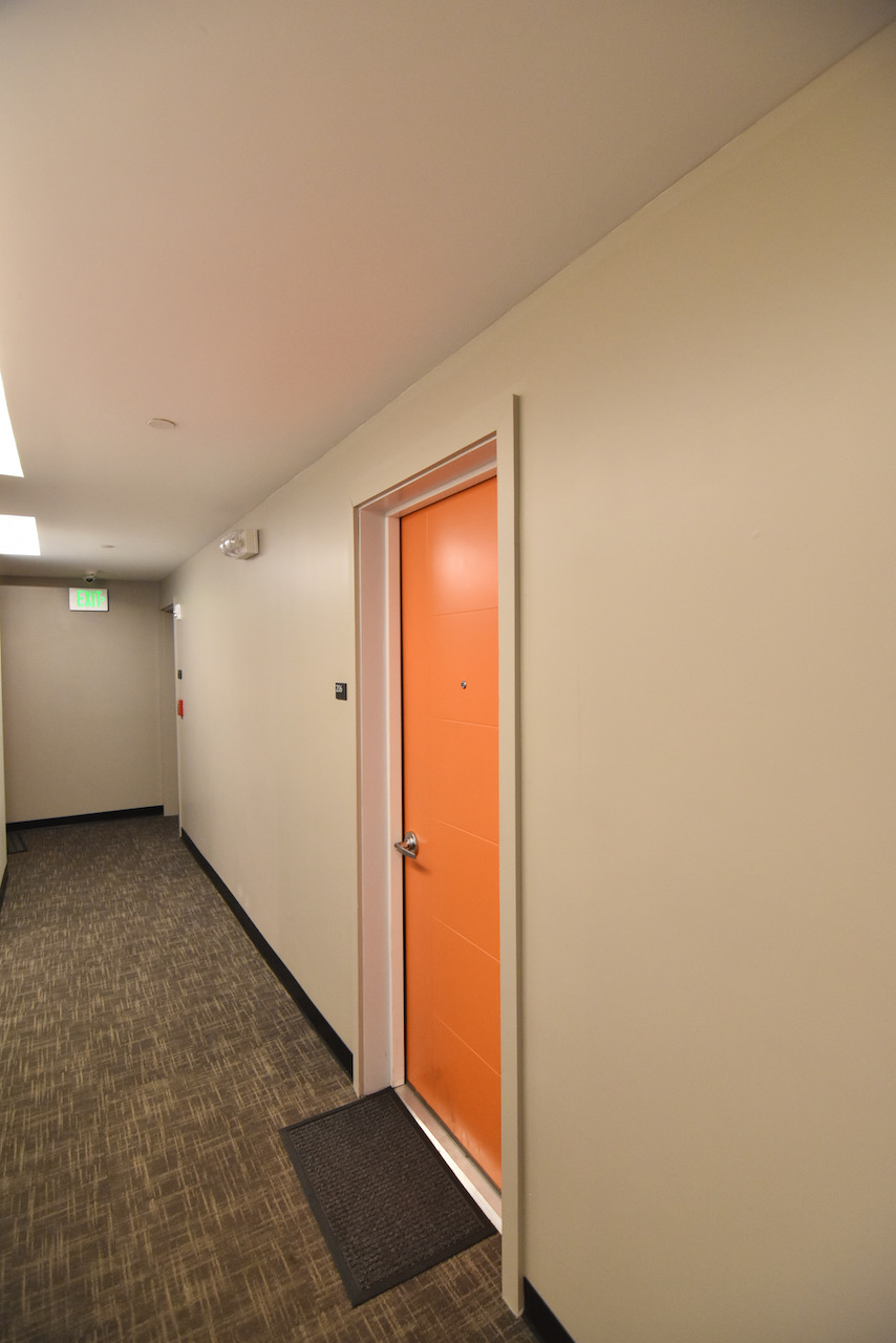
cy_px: 672
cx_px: 448
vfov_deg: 95.0
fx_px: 616
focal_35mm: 16
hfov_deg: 72.1
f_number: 4
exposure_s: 1/60
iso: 1600
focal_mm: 11
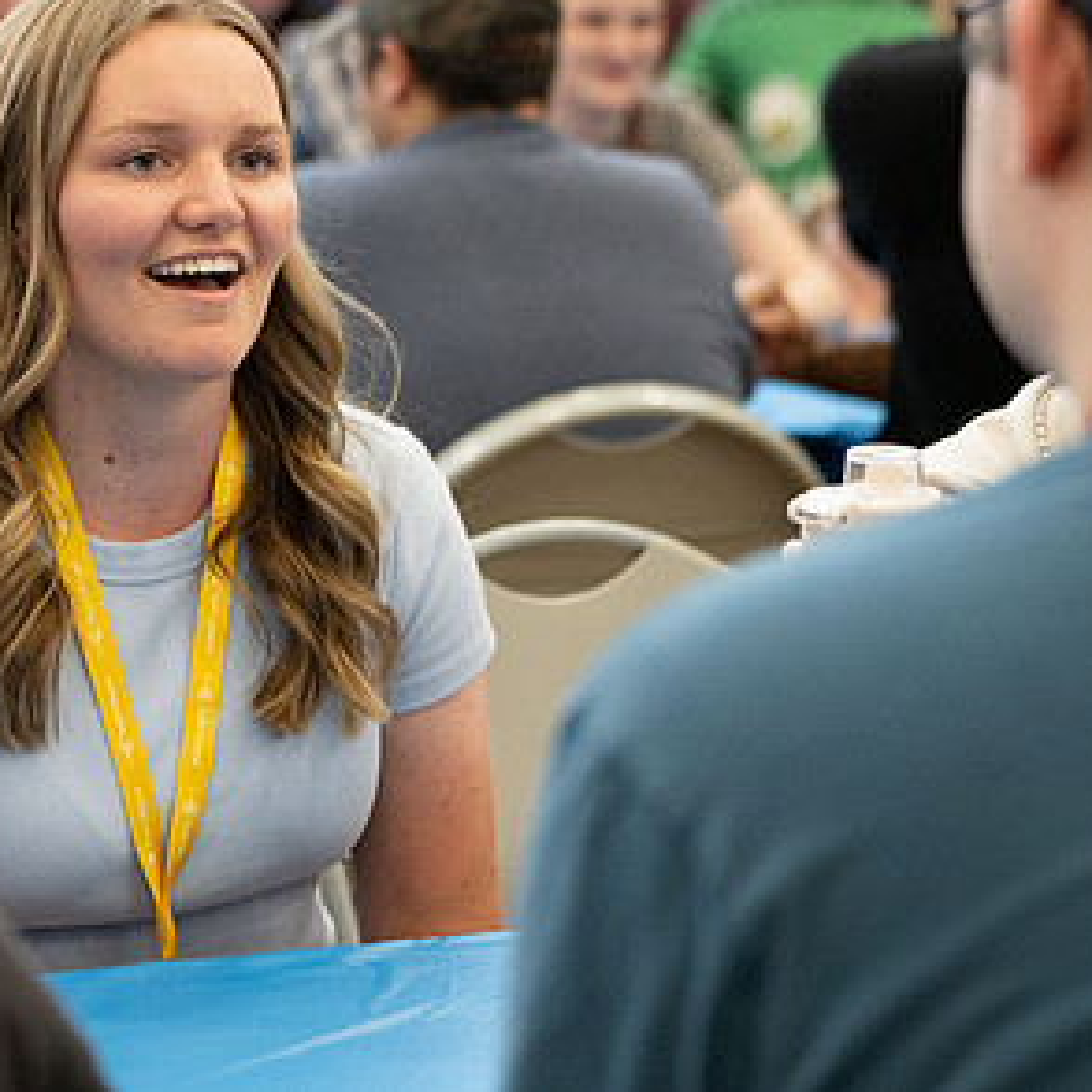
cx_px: 363
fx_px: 4675
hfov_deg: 13.3
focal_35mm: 131
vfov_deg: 13.3
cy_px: 317
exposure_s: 1/250
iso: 800
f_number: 2.8
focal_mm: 70
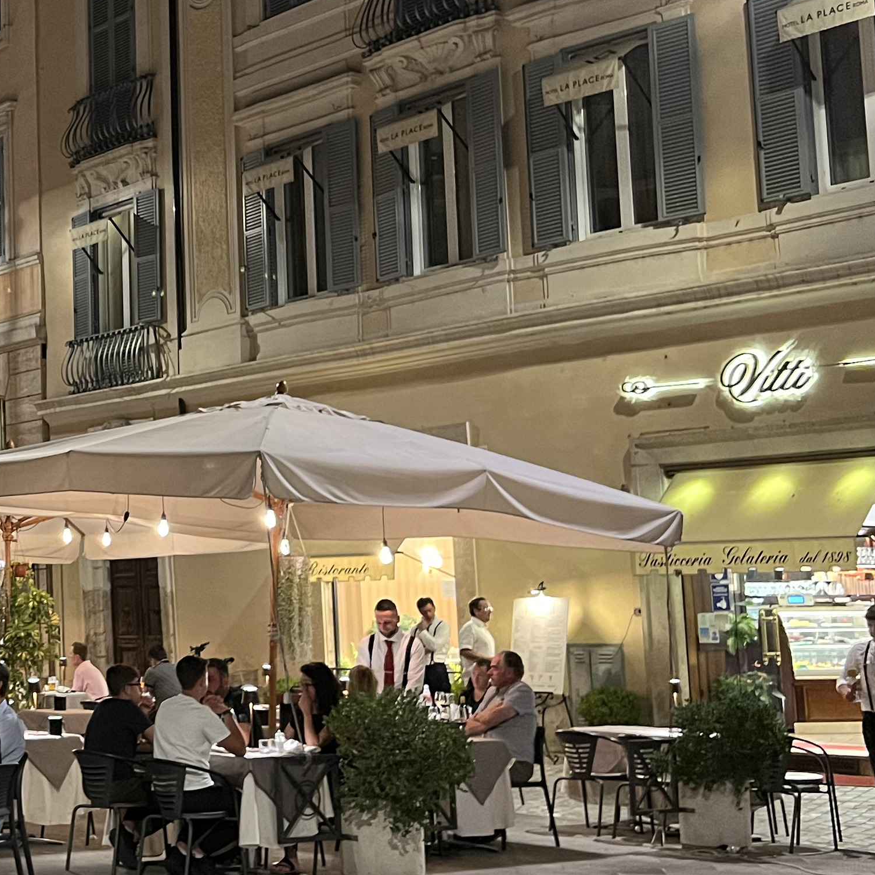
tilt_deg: +6.3
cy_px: 418
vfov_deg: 28.2
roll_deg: +1.1
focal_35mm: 61
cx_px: -120
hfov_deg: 25.8
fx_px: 1744
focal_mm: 5.7
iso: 640
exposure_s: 1/36
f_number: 1.5
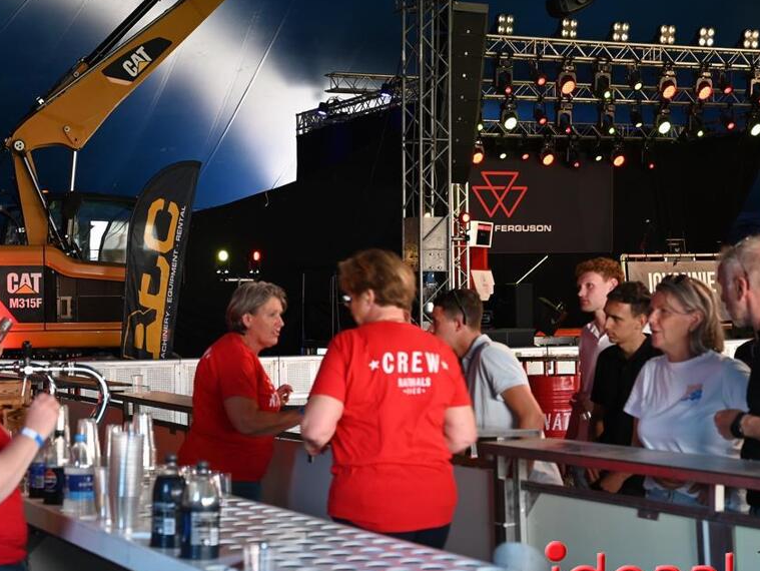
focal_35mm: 69
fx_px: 1516
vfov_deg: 21.3
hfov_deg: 28.1
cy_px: 323
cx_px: 288
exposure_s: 1/60
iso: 640
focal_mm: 55
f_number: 4
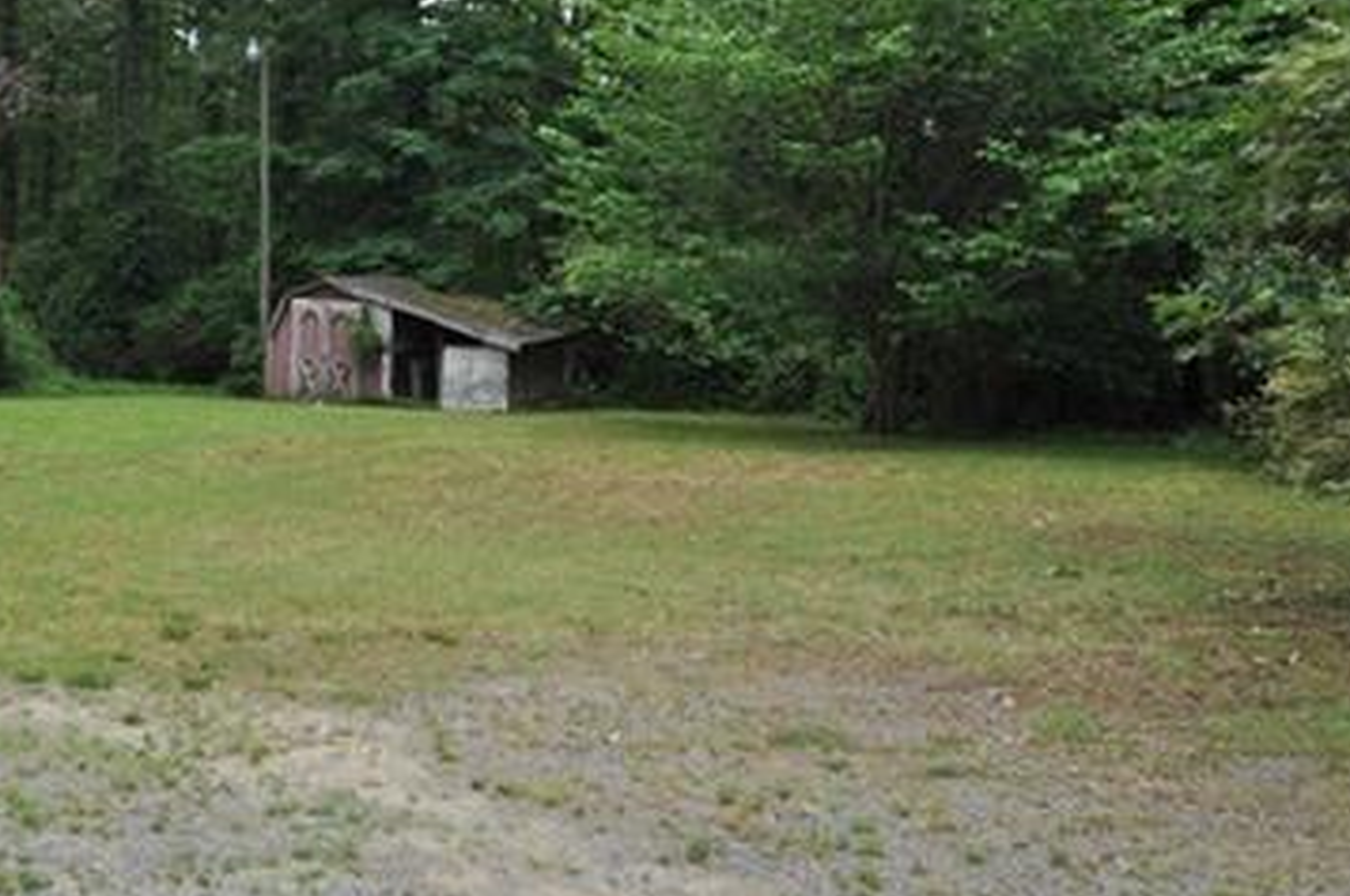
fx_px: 1610
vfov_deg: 30.8
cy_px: 282
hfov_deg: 42.6
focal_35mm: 43
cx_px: 200
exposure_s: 1/200
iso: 200
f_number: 7.1
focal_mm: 10
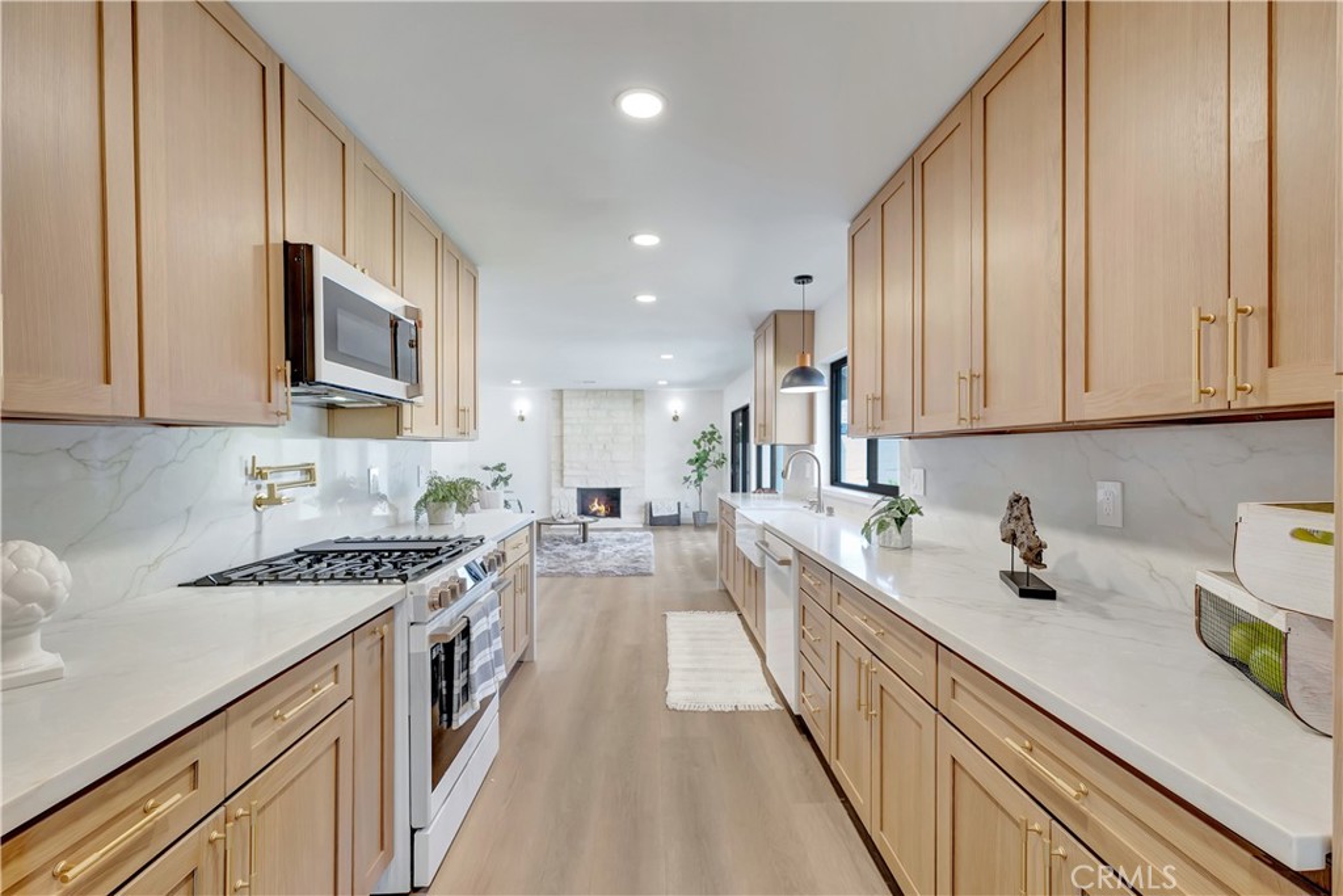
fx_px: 560
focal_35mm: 15
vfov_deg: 77.3
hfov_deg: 100.4
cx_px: 672
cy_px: 448
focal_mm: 10
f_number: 5.6
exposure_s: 1/13
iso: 100
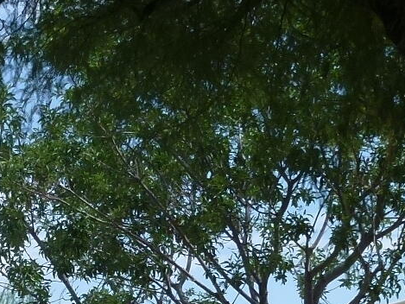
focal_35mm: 131
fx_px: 1533
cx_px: -73
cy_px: 468
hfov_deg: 14.6
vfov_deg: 10.9
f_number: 3.5
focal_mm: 5.4
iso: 100
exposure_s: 1/1000
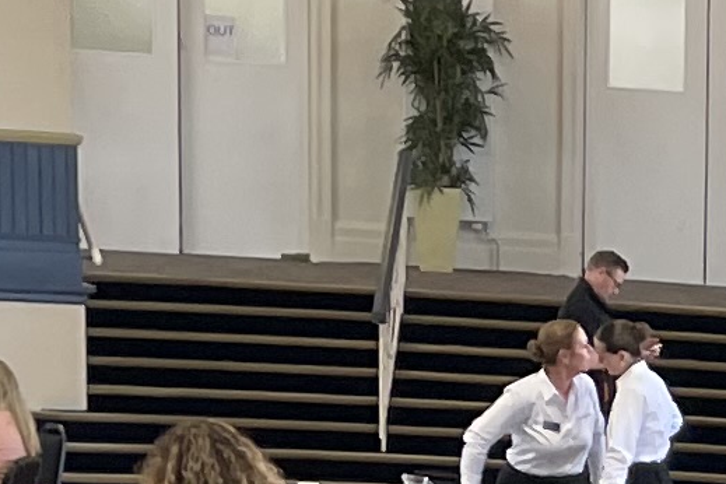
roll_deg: -3.4
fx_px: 4235
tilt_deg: -13.4
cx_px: 1441
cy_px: 1161
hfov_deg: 9.2
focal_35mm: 210
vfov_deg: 6.2
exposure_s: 1/109
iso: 125
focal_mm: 4.2
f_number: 1.6
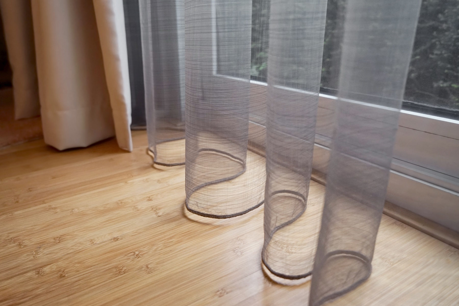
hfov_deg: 69.4
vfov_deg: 49.6
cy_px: 153
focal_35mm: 26
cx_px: 230
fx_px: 331
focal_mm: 26
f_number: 4
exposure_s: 1/100
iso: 1600
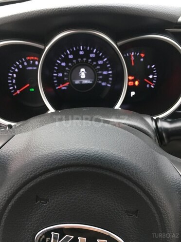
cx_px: 90
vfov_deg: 61.7
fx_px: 202
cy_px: 121
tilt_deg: -36.0
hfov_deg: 48.2
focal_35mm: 29
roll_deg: +2.1
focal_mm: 4.15
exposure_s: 1/33
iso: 160
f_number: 2.2
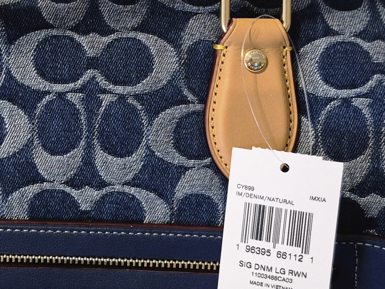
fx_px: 901
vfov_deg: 18.2
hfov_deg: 23.8
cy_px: 117
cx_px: 81
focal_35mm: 81
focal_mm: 5.4
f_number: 1.8
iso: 640
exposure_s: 1/60
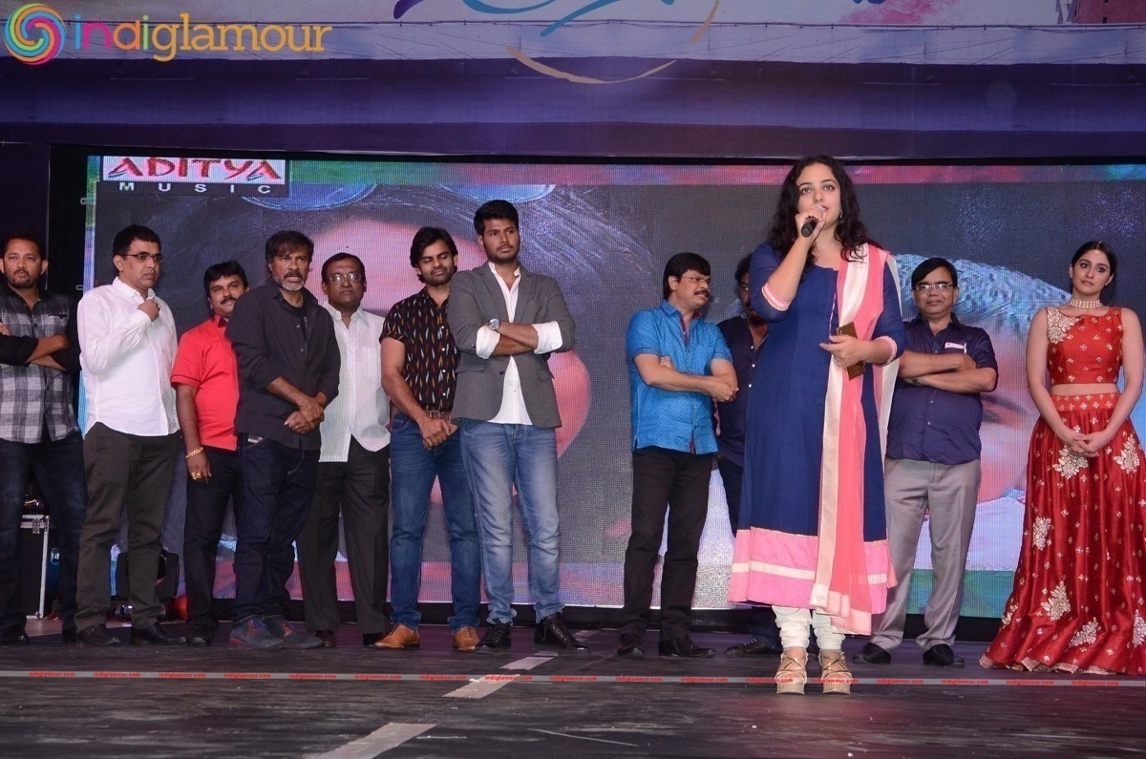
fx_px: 2287
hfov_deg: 28.1
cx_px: 573
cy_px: 380
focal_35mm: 72
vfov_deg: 18.8
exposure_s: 1/125
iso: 1000
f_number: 6.3
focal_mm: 48
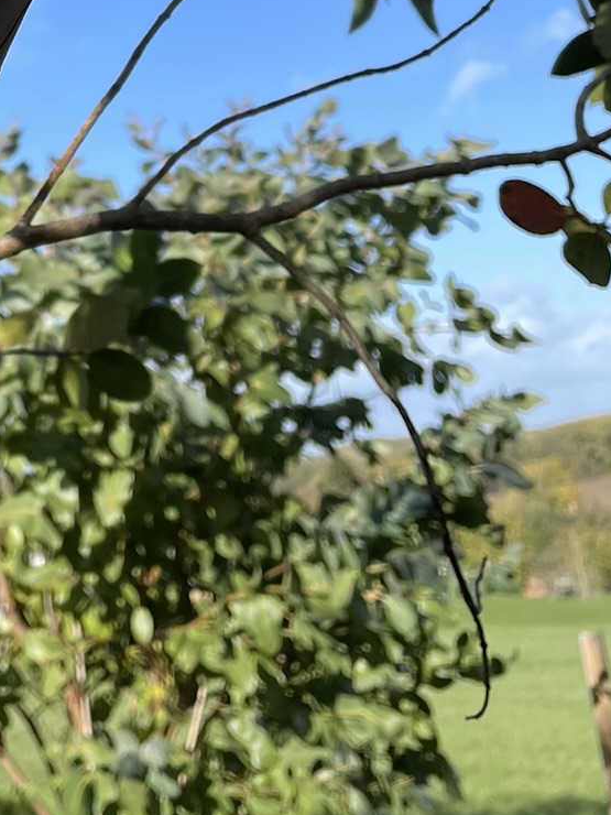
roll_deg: +3.6
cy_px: -140
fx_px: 1694
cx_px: -109
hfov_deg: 19.3
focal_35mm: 72
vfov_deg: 24.7
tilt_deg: +21.0
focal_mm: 4.2
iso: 32
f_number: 1.6
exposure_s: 1/1855
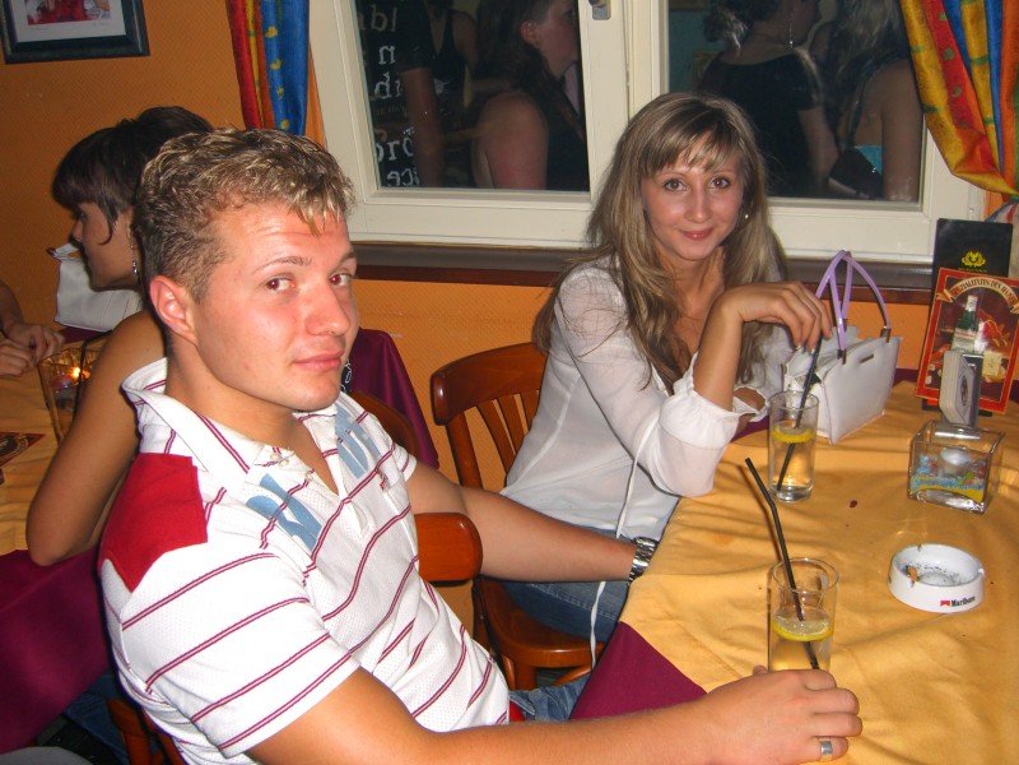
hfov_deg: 49.0
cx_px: 510
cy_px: 382
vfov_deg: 37.7
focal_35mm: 38
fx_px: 1119
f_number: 2.8
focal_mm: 7.9
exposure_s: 1/60
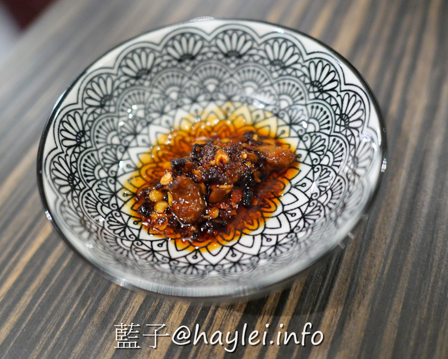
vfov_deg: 43.3
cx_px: 206
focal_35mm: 34
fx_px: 451
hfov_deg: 52.8
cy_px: 168
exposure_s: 1/50
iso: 3200
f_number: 1.7
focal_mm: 15
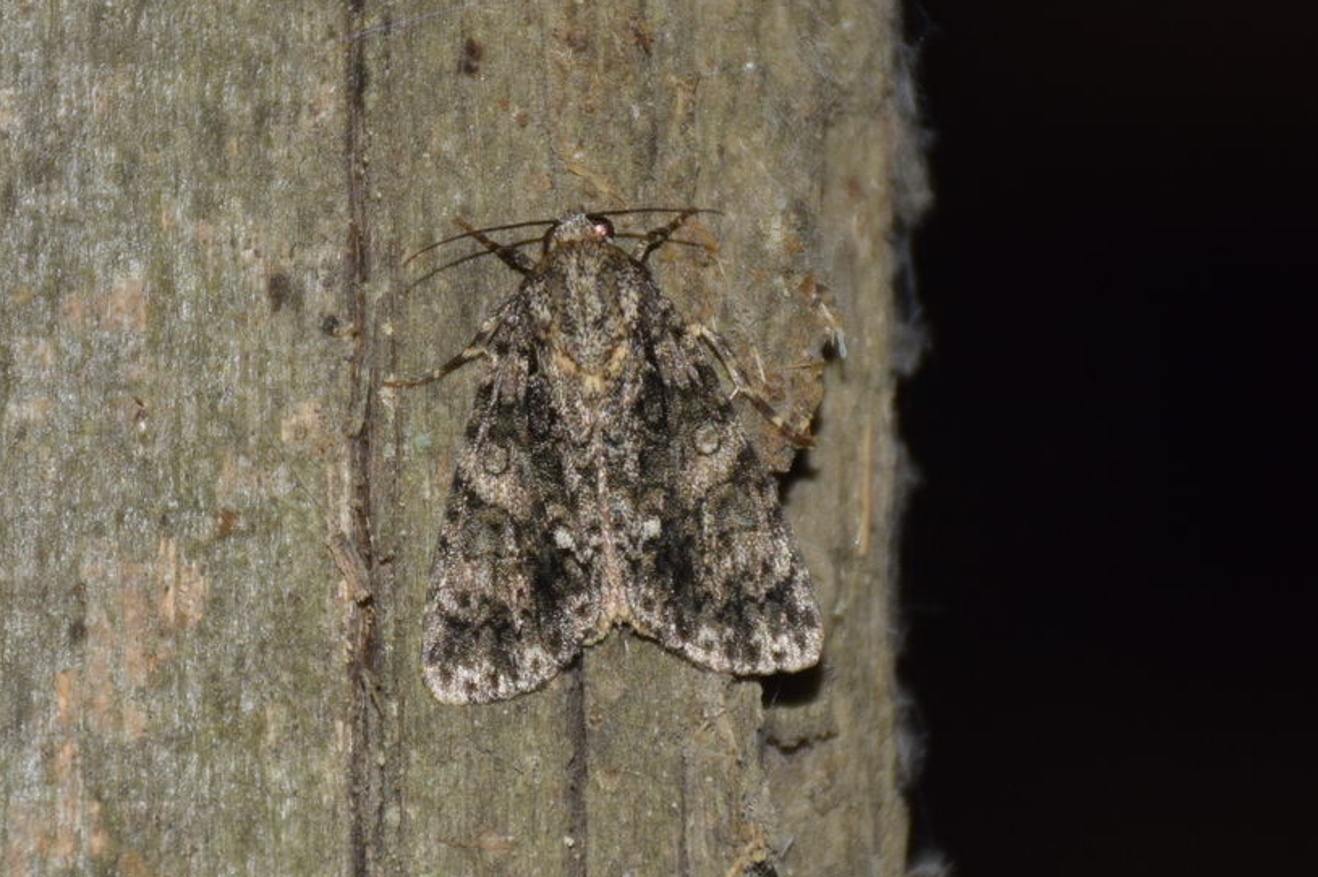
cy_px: 472
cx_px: 566
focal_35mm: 248
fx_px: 9075
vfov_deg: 5.5
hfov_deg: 8.3
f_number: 7.1
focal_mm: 140
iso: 320
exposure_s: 1/60
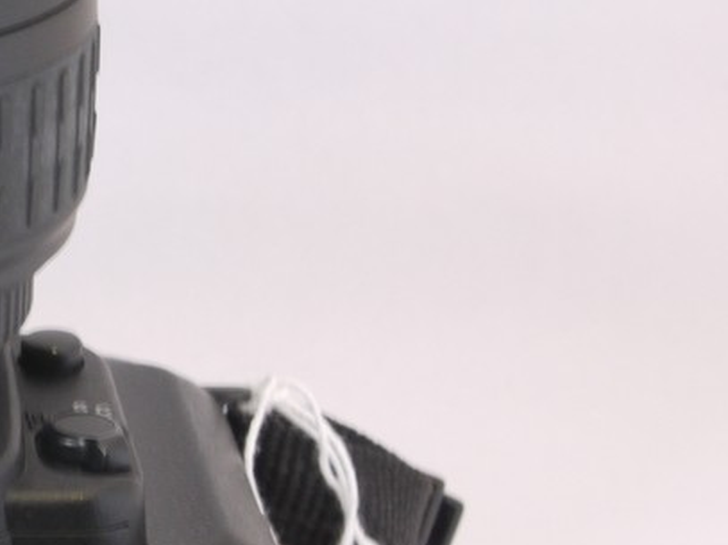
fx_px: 3469
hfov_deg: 11.6
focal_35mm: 165
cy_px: 275
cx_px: -286
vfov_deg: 9.0
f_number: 10
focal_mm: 28
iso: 400
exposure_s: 1/4
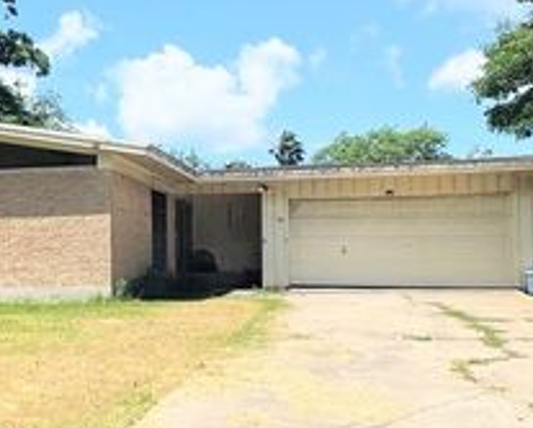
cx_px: 170
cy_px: 231
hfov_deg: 41.3
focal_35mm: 44
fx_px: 695
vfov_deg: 34.2
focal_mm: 2.22
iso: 50
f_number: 2.2
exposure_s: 1/2882
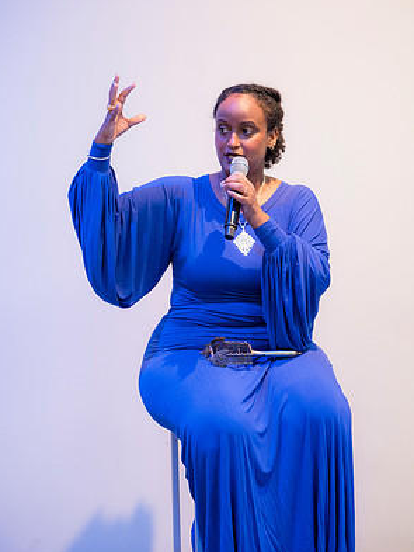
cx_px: 206
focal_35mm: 99
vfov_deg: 19.8
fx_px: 1578
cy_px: 246
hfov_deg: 14.9
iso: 2000
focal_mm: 90
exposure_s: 1/125
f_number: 2.8
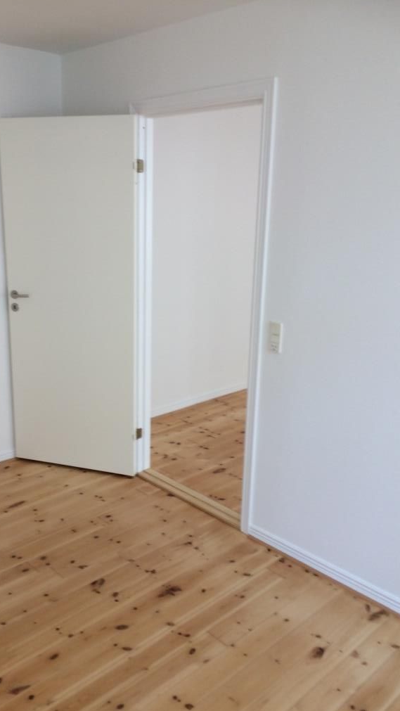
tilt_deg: -16.8
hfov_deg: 36.6
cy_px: 354
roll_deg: -1.7
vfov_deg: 61.0
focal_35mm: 32
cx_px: 169
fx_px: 603
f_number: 2.2
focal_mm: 4.15
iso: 50
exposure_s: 1/100
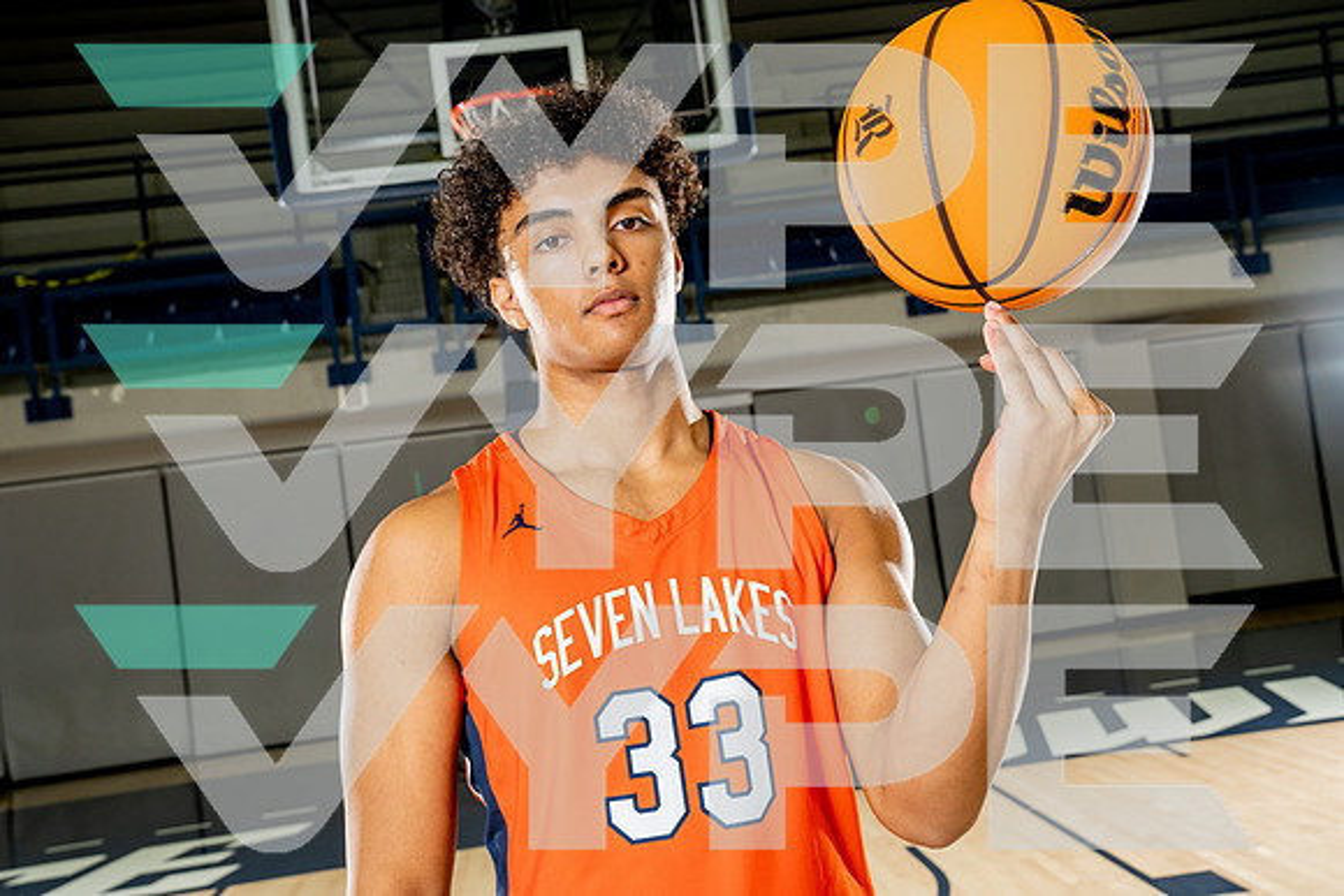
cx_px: 672
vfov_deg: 34.2
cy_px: 448
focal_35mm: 39
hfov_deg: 49.5
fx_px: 1456
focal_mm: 39
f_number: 7.1
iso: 640
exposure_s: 1/250
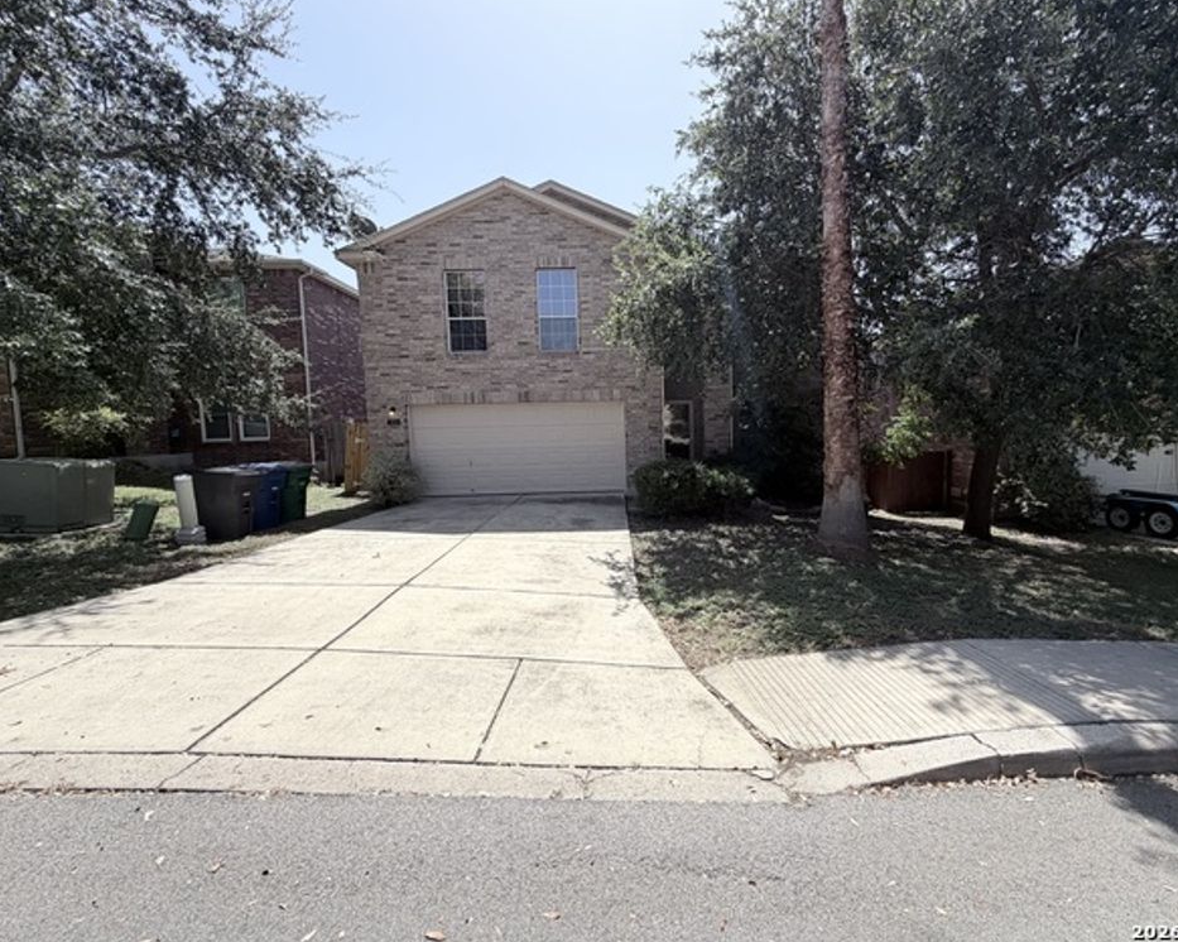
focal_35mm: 15
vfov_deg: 84.0
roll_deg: +2.6
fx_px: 523
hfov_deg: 96.5
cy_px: 458
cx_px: 645
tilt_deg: -4.5
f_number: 2.2
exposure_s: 1/770
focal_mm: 2.22
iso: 25
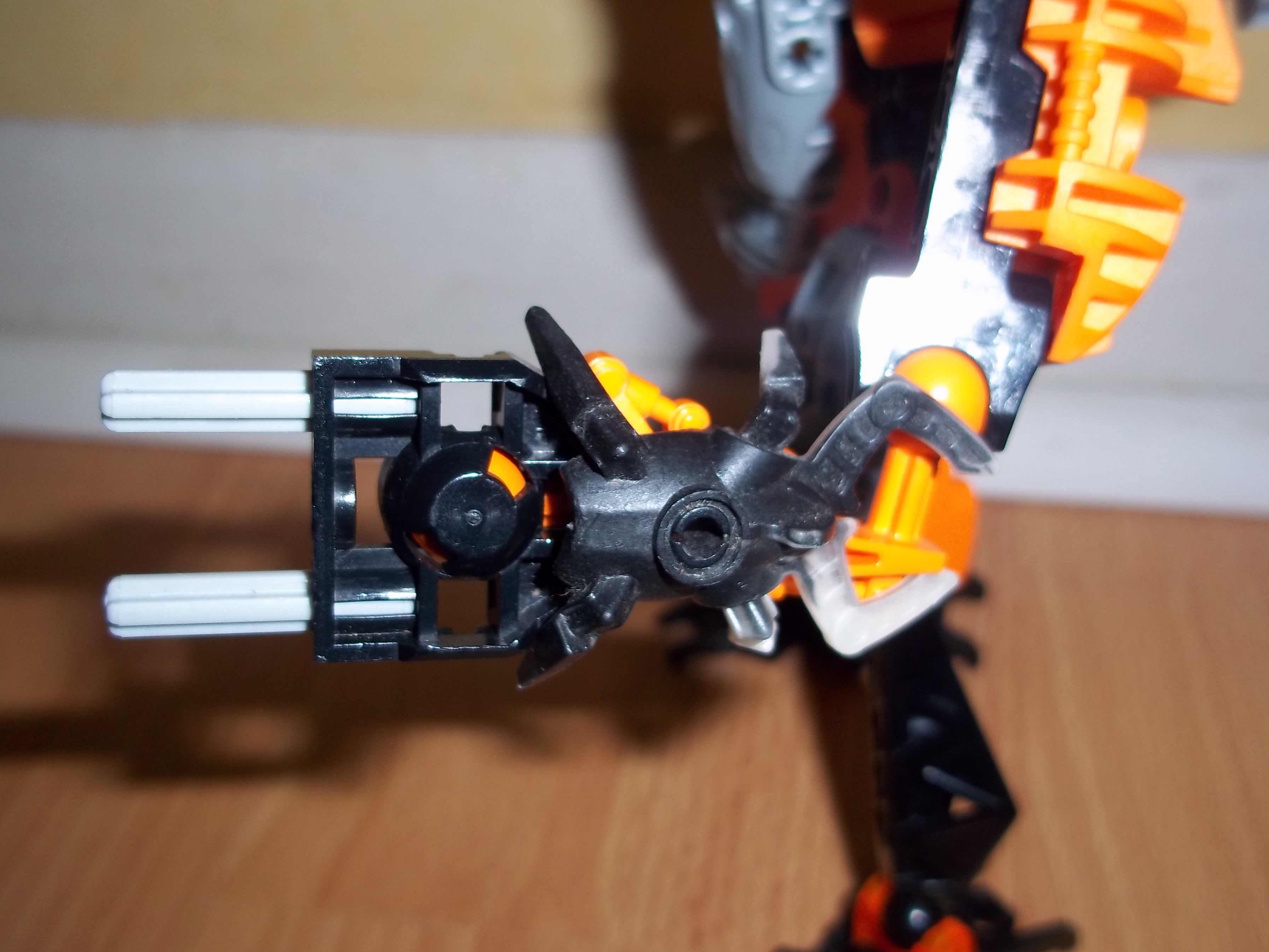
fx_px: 1466
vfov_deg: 36.0
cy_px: 461
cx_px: 601
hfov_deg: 46.8
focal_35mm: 40
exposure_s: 1/30
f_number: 3.1
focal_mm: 6.5
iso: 80
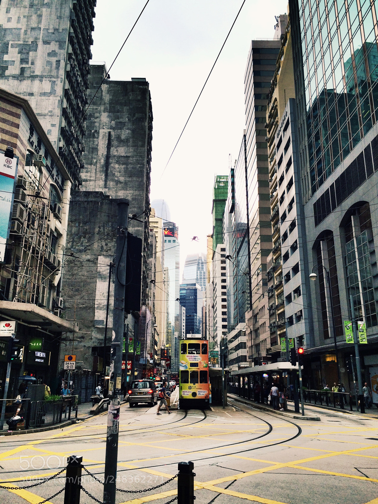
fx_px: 422
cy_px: 252
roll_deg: +0.9
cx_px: 189
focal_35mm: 29
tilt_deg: +15.4
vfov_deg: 61.7
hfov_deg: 48.2
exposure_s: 1/336
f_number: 2.2
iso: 32
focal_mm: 4.15
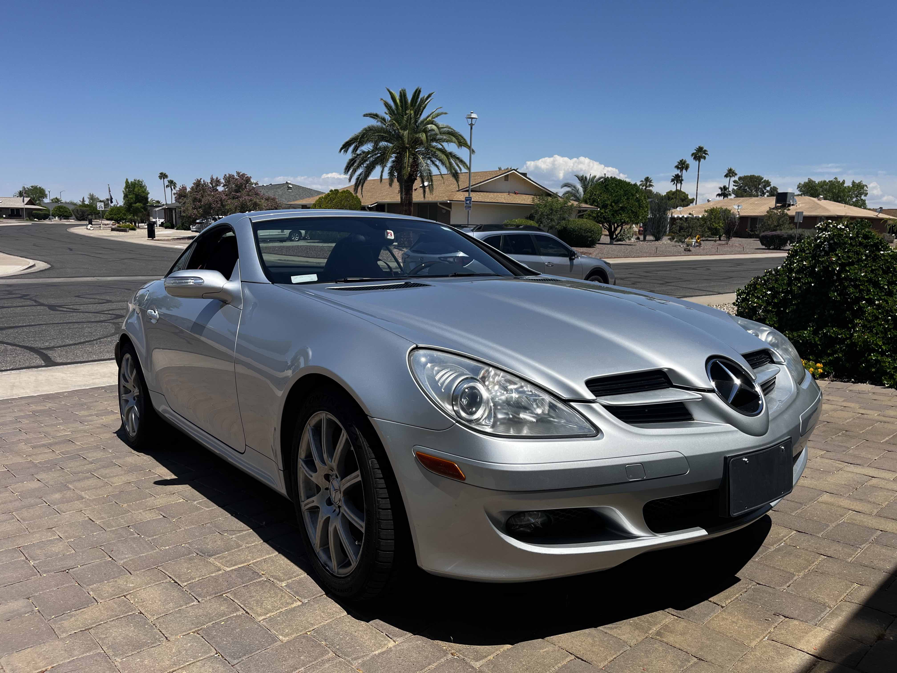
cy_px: 336
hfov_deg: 67.3
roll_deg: -1.6
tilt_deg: -9.1
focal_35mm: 26
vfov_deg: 53.1
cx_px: 448
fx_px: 674
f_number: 1.6
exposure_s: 1/4651
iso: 50
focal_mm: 5.1
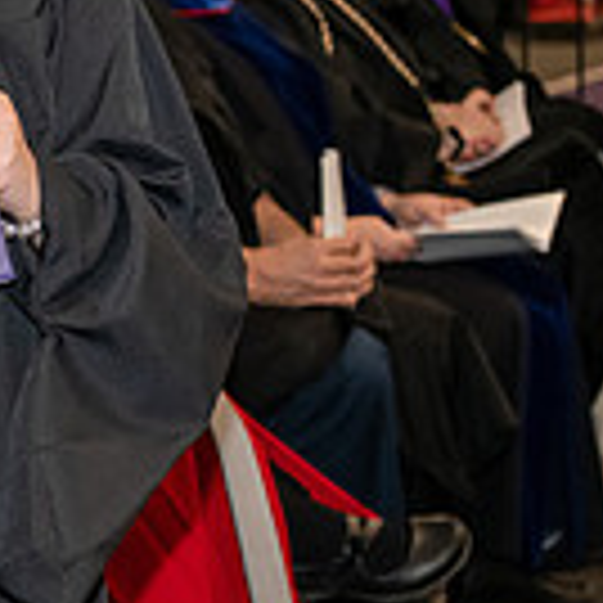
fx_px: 5085
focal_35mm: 258
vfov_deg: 6.8
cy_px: 29
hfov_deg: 6.6
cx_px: -468
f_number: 5.6
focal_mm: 70
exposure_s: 1/200
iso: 2500
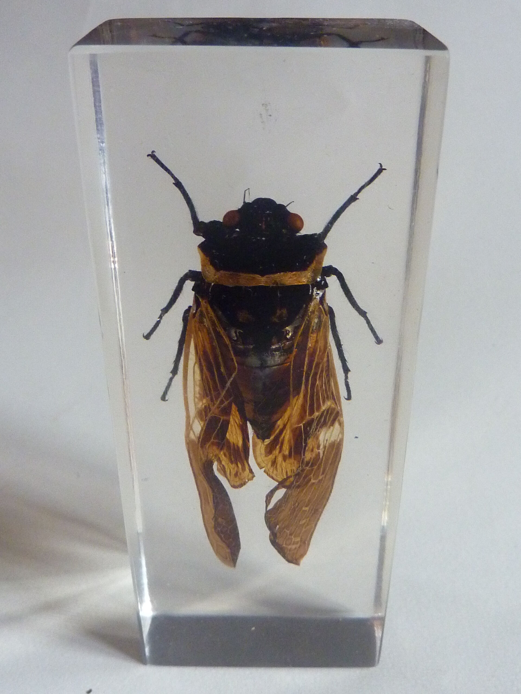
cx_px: 260
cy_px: 347
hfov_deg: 39.7
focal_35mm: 36
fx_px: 722
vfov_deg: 51.4
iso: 400
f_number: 3.3
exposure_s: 1/10
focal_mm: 4.1
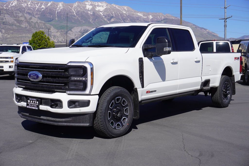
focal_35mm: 48
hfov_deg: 41.1
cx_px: 124
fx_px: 332
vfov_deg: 28.1
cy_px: 83
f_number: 9
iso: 100
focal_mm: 32
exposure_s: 1/320
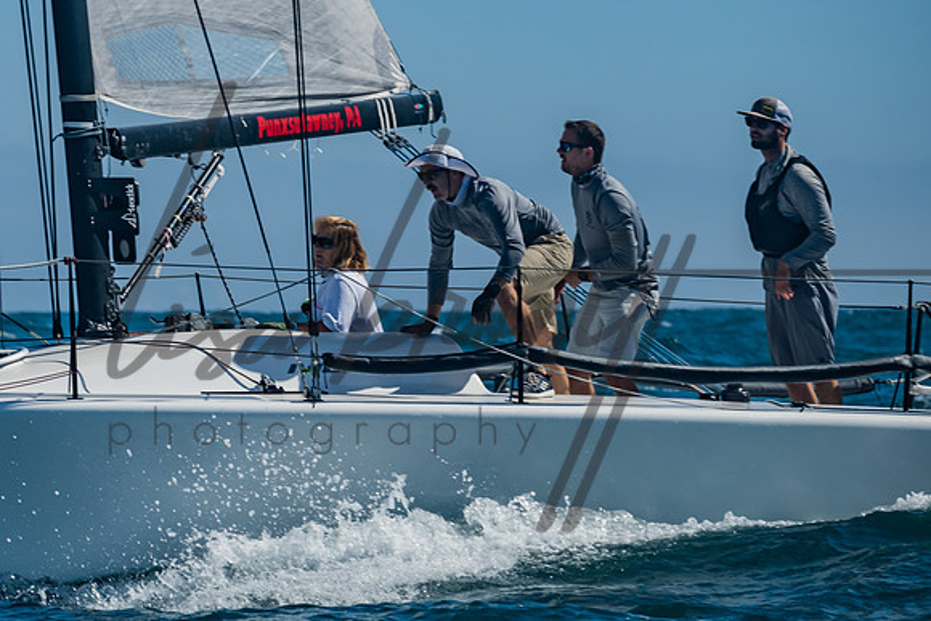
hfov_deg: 6.4
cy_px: 258
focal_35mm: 320
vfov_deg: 4.3
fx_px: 8280
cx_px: 123
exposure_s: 1/1000
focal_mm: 165
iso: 160
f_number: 6.3
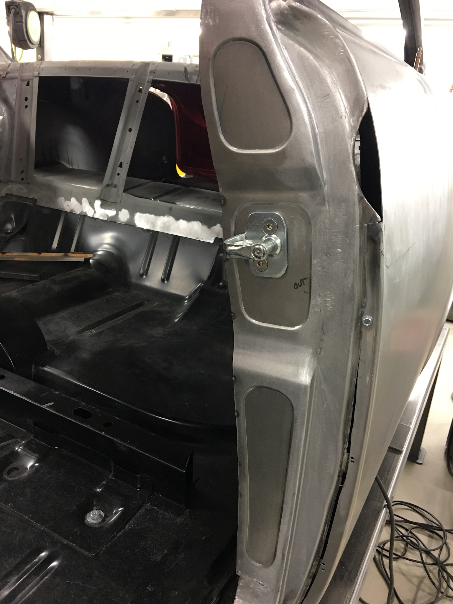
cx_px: 226
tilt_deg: -18.0
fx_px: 506
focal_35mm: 29
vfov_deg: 61.7
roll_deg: -5.8
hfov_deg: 48.2
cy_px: 302
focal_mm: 4.15
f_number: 2.2
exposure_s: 1/15
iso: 50
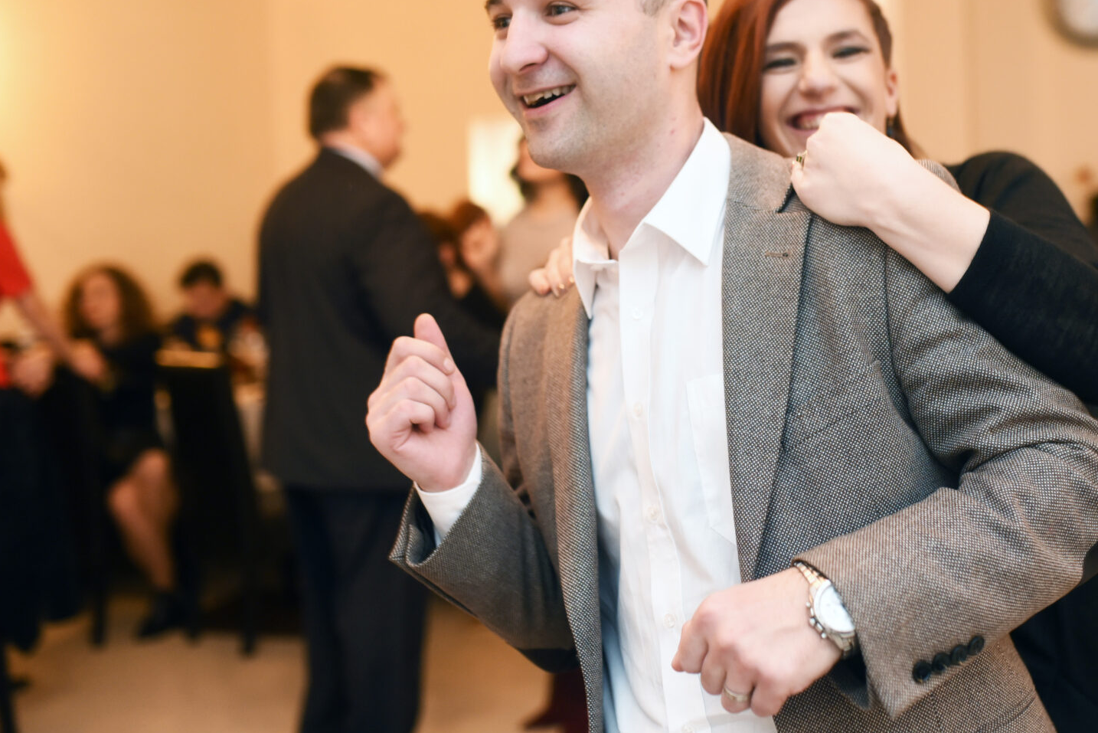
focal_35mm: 50
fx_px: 1525
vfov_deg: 26.9
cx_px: 737
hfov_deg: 39.1
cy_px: 268
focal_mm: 35
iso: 1250
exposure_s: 1/125
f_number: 2.2
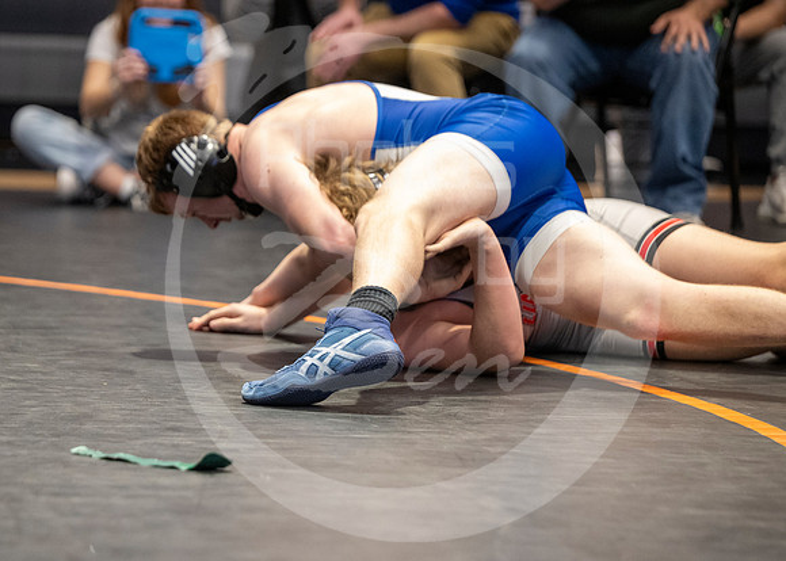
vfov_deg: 7.0
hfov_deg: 9.8
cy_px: 378
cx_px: 276
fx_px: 4573
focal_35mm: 205
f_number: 2.8
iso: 3200
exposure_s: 1/1000
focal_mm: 145
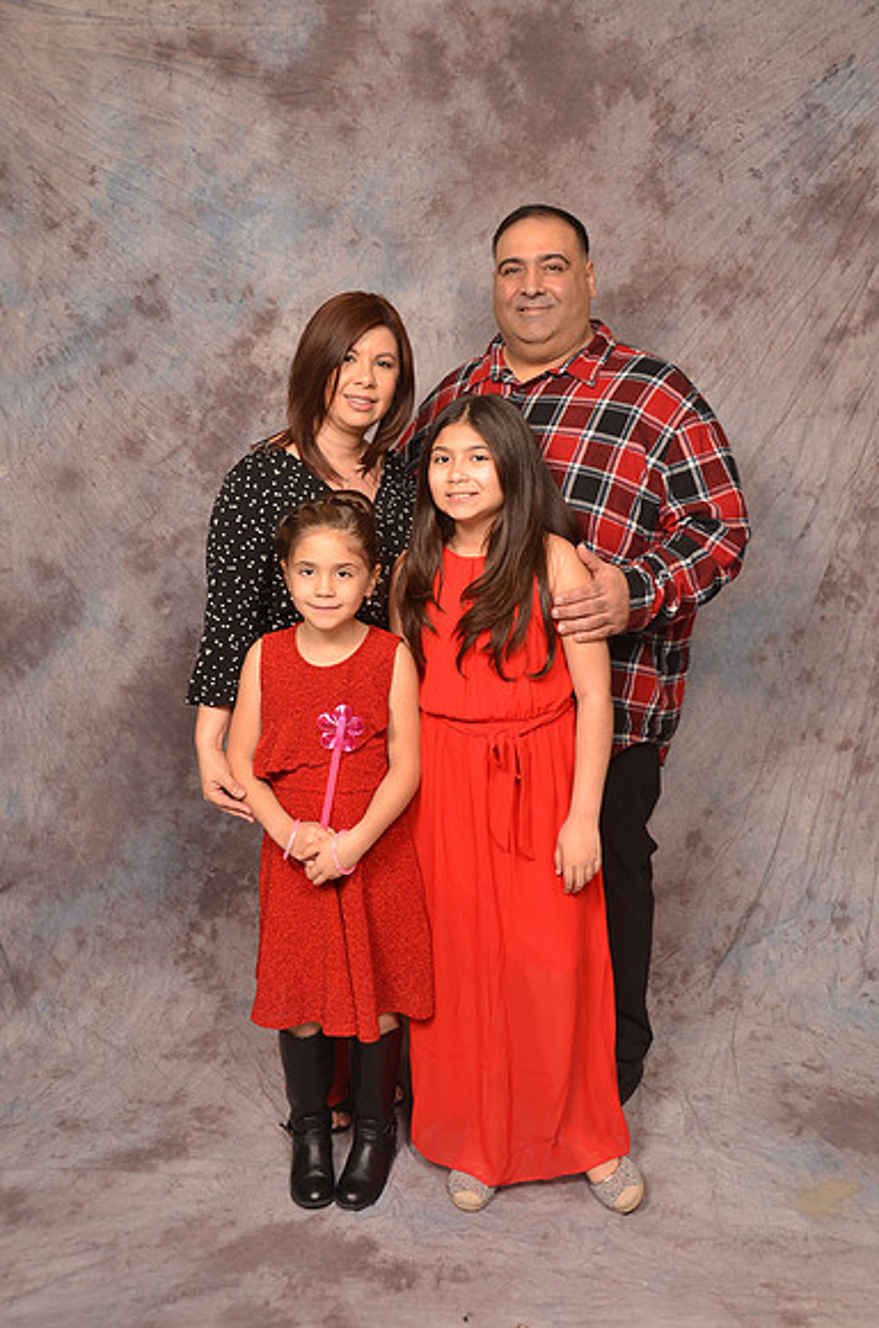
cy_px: 664
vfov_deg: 53.2
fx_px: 1325
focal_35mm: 36
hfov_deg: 36.7
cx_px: 440
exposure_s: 1/60
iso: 200
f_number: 5.6
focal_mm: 24
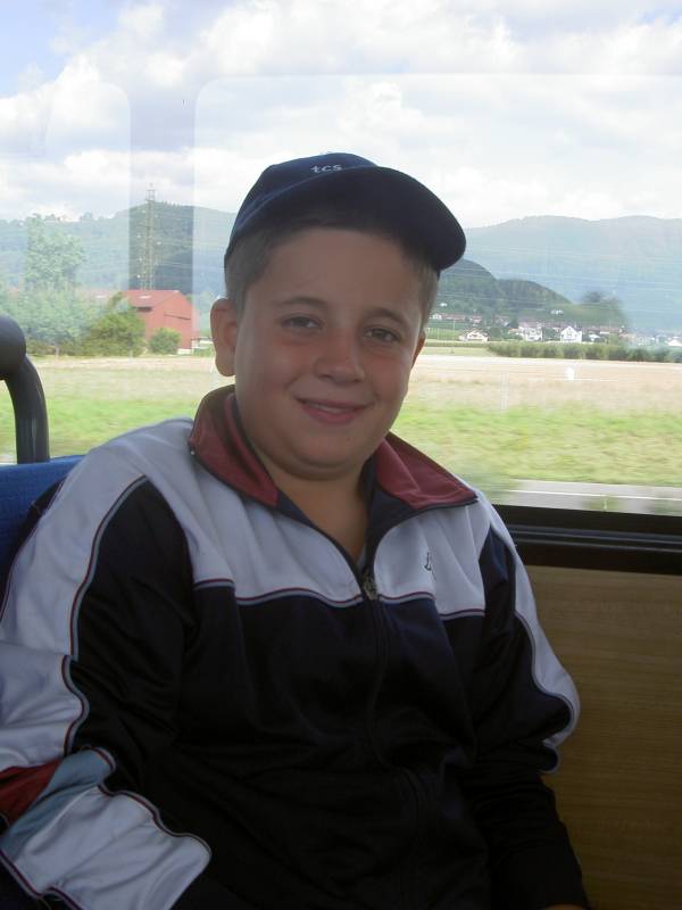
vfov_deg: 47.9
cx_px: 341
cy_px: 455
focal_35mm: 39
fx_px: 1024
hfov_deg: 36.8
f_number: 4.7
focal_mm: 8
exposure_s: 1/200
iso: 100
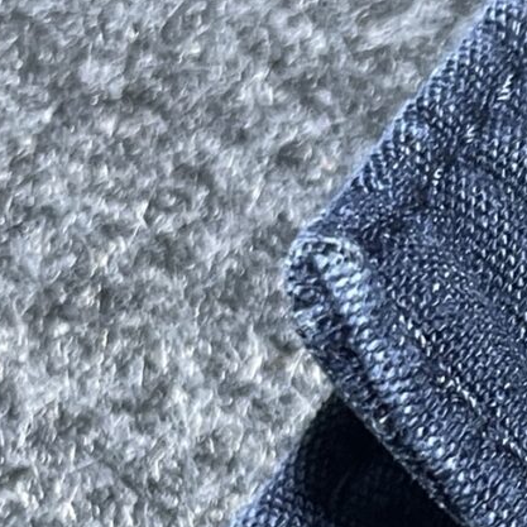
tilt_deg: -51.6
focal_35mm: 141
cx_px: 857
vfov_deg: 12.3
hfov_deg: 11.7
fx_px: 2429
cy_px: 457
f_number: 1.6
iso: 160
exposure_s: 1/50
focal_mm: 4.2
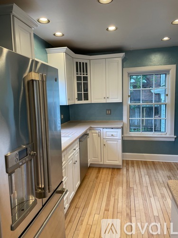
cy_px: 119
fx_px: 178
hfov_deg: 53.1
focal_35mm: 26
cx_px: 89
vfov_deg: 67.3
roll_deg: +1.8
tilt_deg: -4.9
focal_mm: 4.2
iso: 100
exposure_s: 1/120
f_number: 1.6
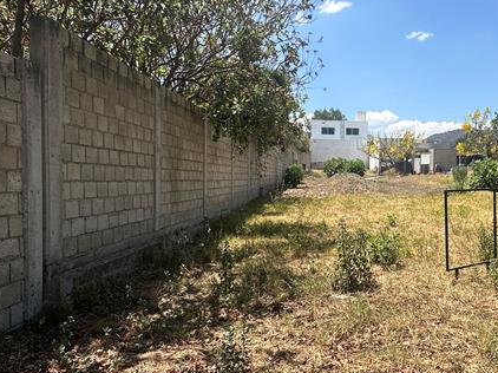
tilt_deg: -2.9
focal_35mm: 34
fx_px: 489
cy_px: 201
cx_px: 361
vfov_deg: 41.7
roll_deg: -1.8
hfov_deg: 52.1
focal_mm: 2.22
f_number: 2.2
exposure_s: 1/1531
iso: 40
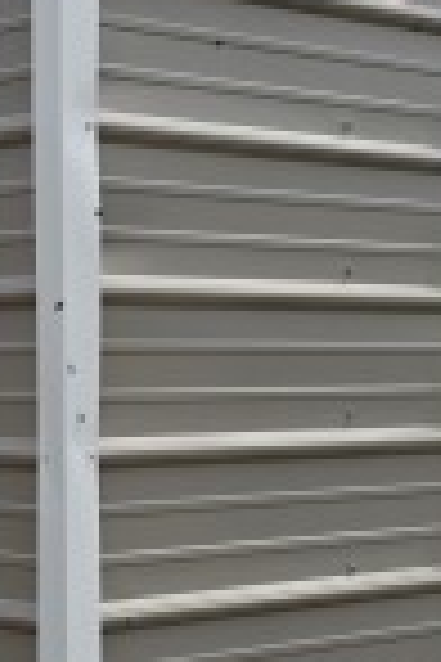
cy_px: 365
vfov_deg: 19.6
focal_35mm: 104
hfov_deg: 13.1
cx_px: 72
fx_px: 1911
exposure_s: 1/7944
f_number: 1.7
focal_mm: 6.3
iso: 80
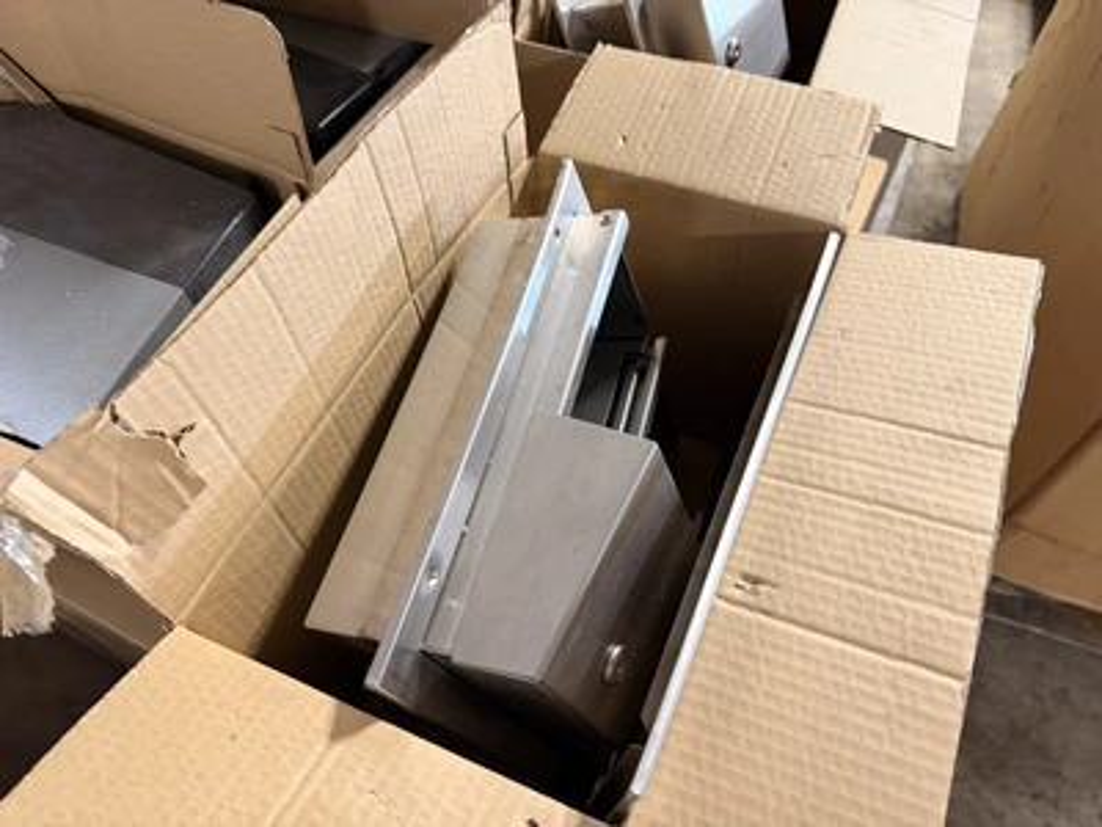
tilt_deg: -52.1
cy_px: 414
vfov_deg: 56.8
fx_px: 764
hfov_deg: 71.6
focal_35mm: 24
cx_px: 551
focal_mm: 6.76
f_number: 1.78
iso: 400
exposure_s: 1/60
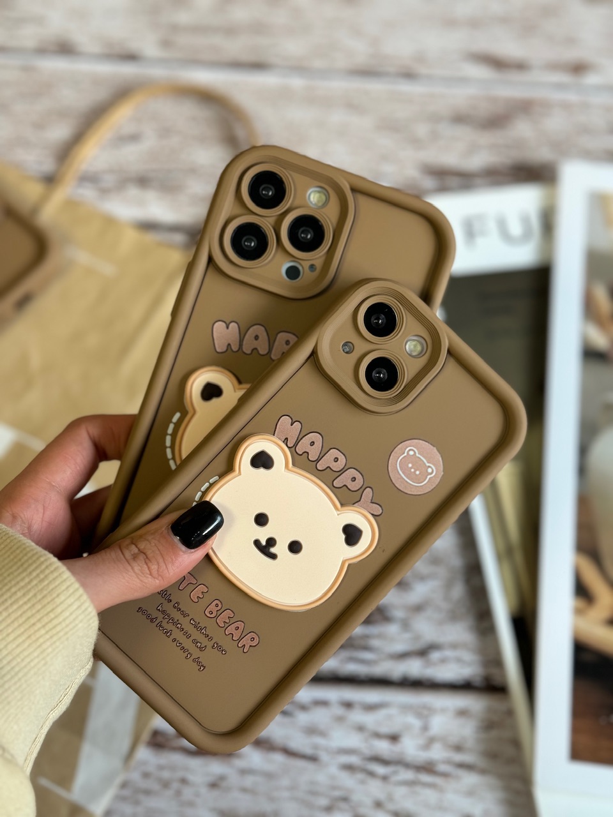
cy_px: 408
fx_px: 1133
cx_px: 306
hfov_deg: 30.3
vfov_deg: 39.7
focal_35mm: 48
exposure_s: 1/100
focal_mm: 6.86
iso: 80
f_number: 1.78
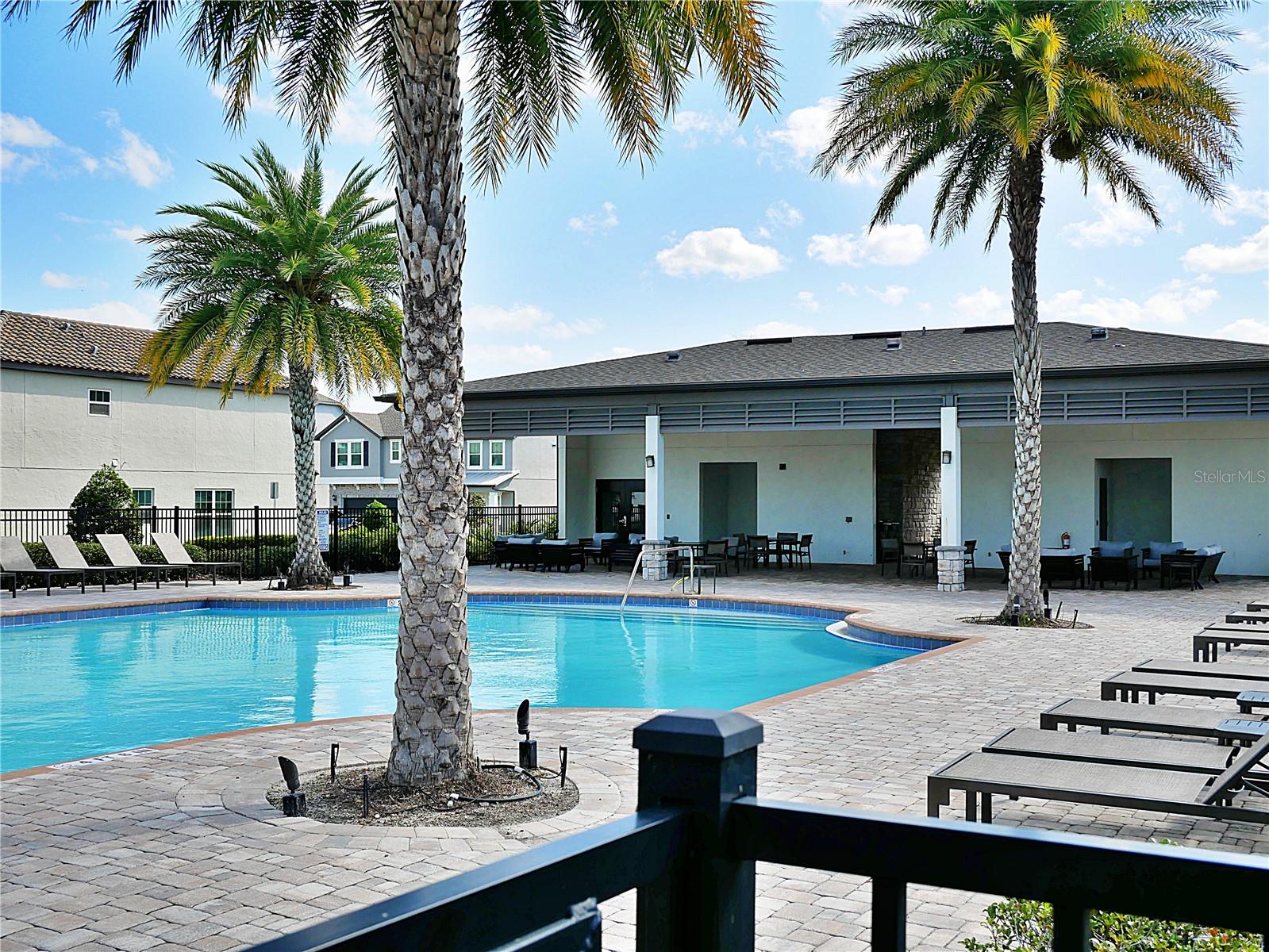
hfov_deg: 46.8
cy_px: 476
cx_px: 634
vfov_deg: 36.0
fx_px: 1467
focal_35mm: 40
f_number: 8
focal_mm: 20
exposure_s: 1/400
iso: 200
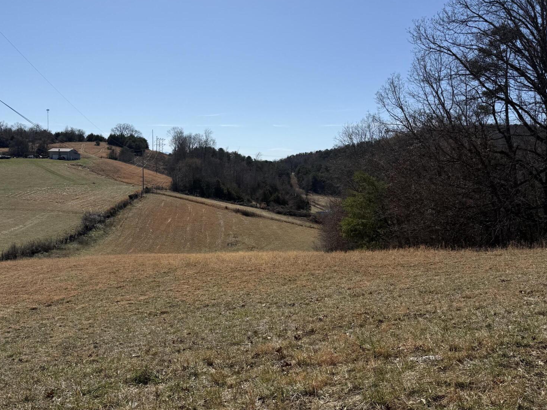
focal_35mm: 33
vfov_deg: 42.9
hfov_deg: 55.4
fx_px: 521
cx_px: 269
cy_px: 215
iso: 80
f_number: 1.78
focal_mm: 6.76
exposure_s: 1/7353
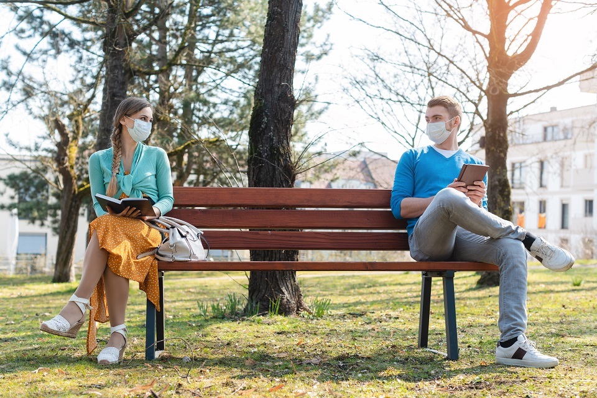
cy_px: 199
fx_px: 829
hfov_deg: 39.6
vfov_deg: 27.0
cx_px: 298
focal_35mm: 50
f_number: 3.5
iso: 100
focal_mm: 50
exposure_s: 1/250
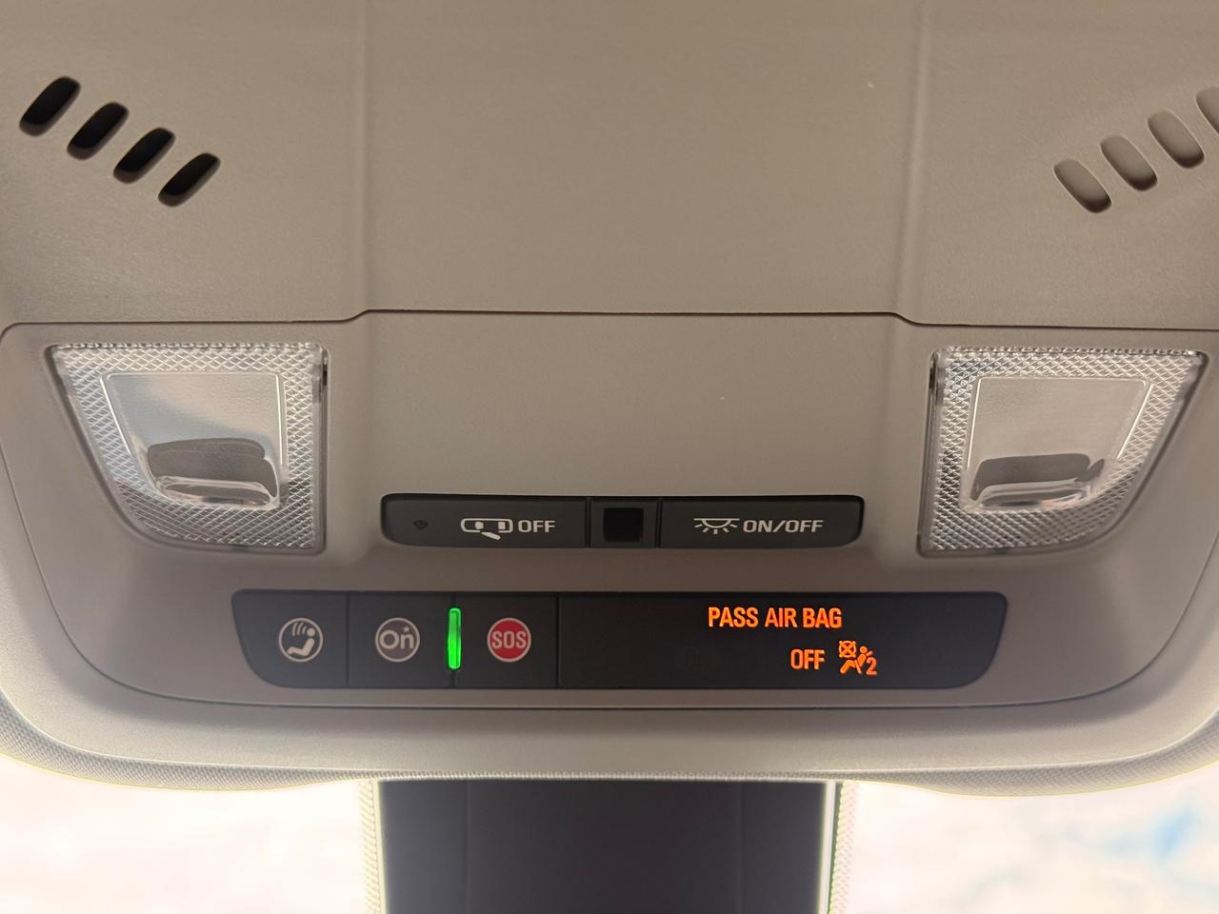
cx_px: 610
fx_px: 1690
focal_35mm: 48
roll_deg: -0.6
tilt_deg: +35.7
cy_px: 457
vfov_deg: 30.3
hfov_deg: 39.7
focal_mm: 6.76
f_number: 1.78
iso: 125
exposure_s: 1/242
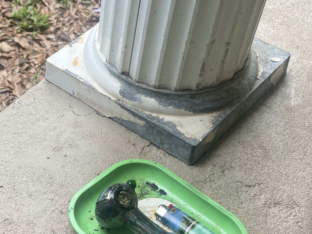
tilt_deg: -49.8
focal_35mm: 65
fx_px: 586
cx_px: 68
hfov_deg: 29.2
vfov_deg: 22.4
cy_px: 180
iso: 32
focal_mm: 4.2
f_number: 1.6
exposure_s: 1/231
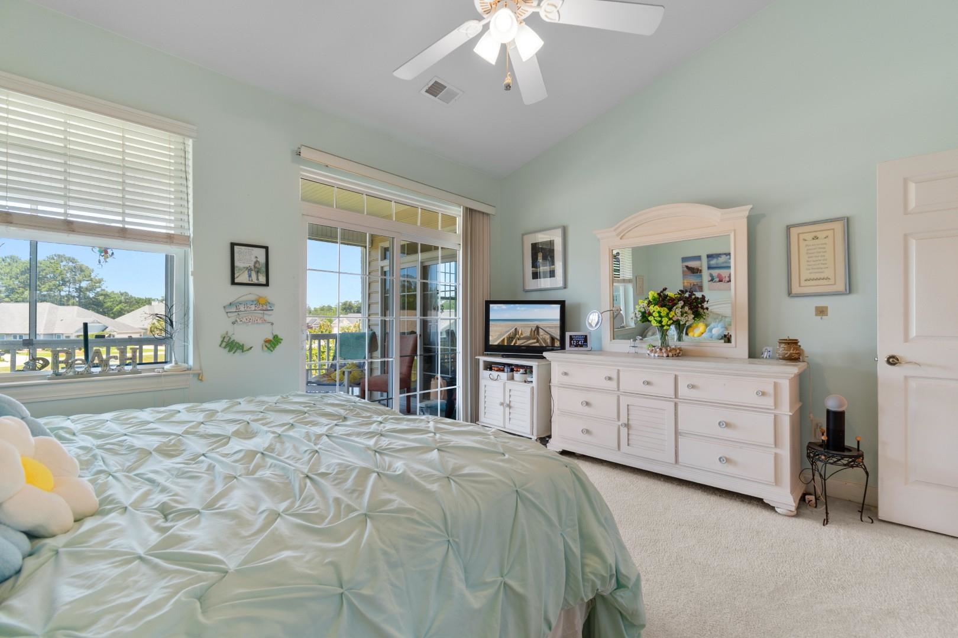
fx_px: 399
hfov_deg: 100.4
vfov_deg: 77.3
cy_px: 319
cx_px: 479
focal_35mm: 15
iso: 100
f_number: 4.5
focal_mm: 10
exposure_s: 1/25
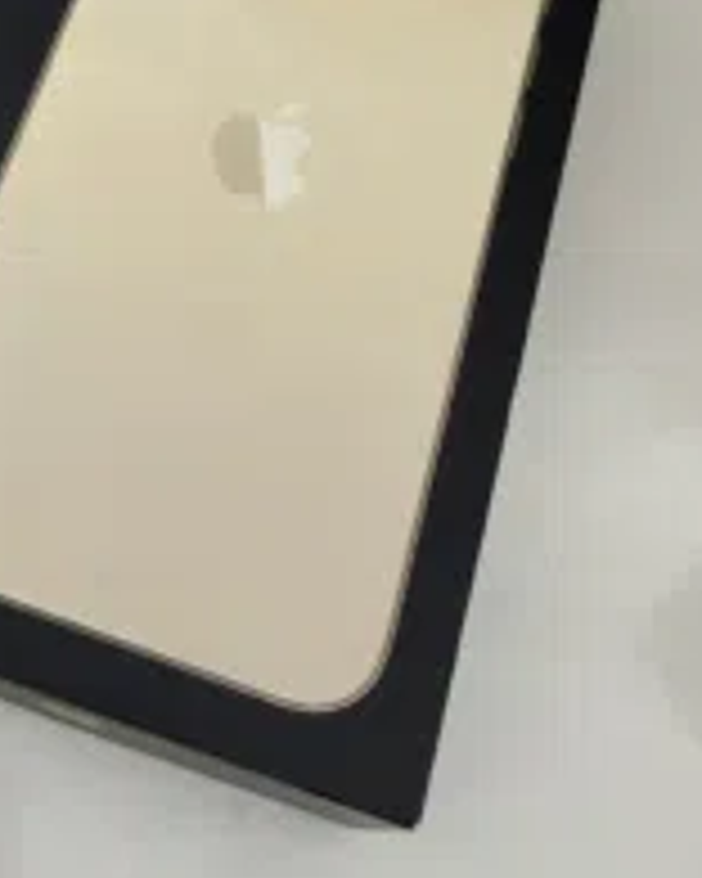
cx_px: 68
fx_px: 1247
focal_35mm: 48
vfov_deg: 38.7
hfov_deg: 30.1
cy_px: 374
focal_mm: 2.22
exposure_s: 1/60
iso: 640
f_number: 2.2
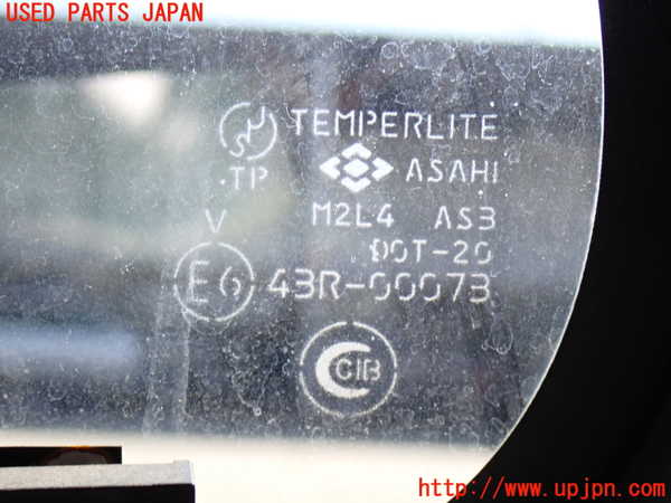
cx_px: 336
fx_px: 1589
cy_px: 252
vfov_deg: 18.0
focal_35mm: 82
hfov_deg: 23.8
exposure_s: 1/80
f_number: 4.3
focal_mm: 14.62
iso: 200
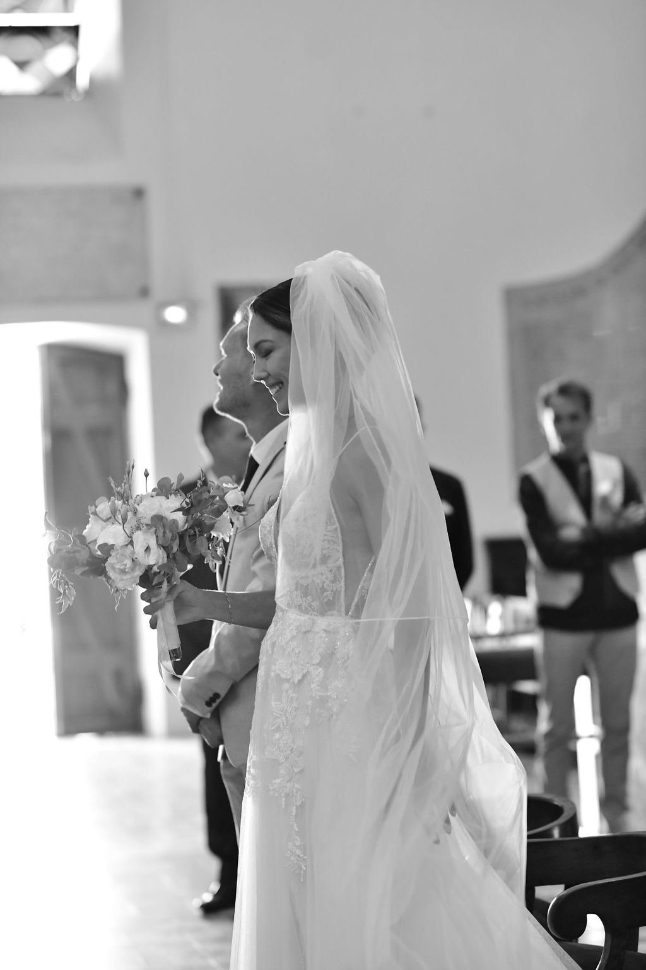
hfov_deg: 16.1
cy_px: 485
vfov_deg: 23.9
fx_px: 2288
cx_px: 323
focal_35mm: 85
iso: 3200
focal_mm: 85
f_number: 2.5
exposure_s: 1/100
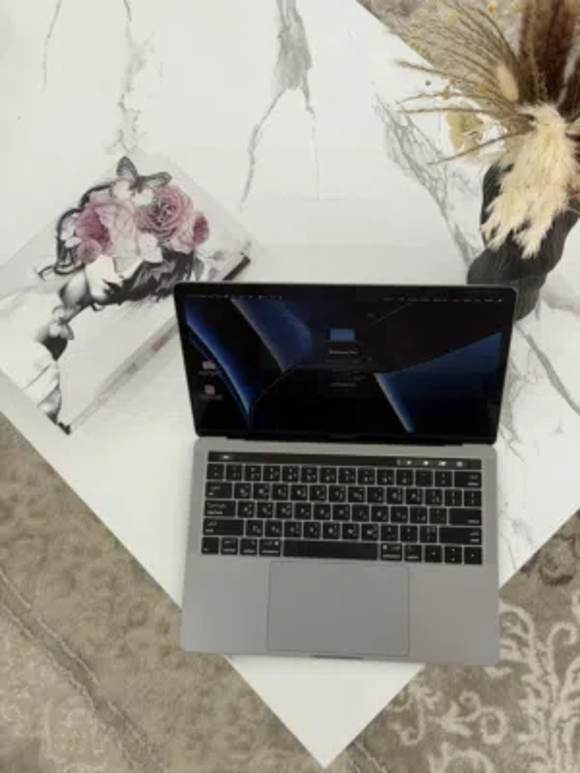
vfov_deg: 39.7
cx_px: 290
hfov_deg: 30.3
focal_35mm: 48
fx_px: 1072
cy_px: 386
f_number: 1.78
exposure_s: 1/50
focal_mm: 6.76
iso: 100
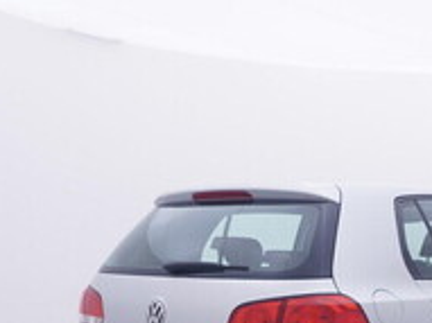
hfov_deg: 29.1
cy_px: 283
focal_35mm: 62
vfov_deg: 23.0
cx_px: 429
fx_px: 778
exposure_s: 1/80
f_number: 5
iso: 200
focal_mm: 15
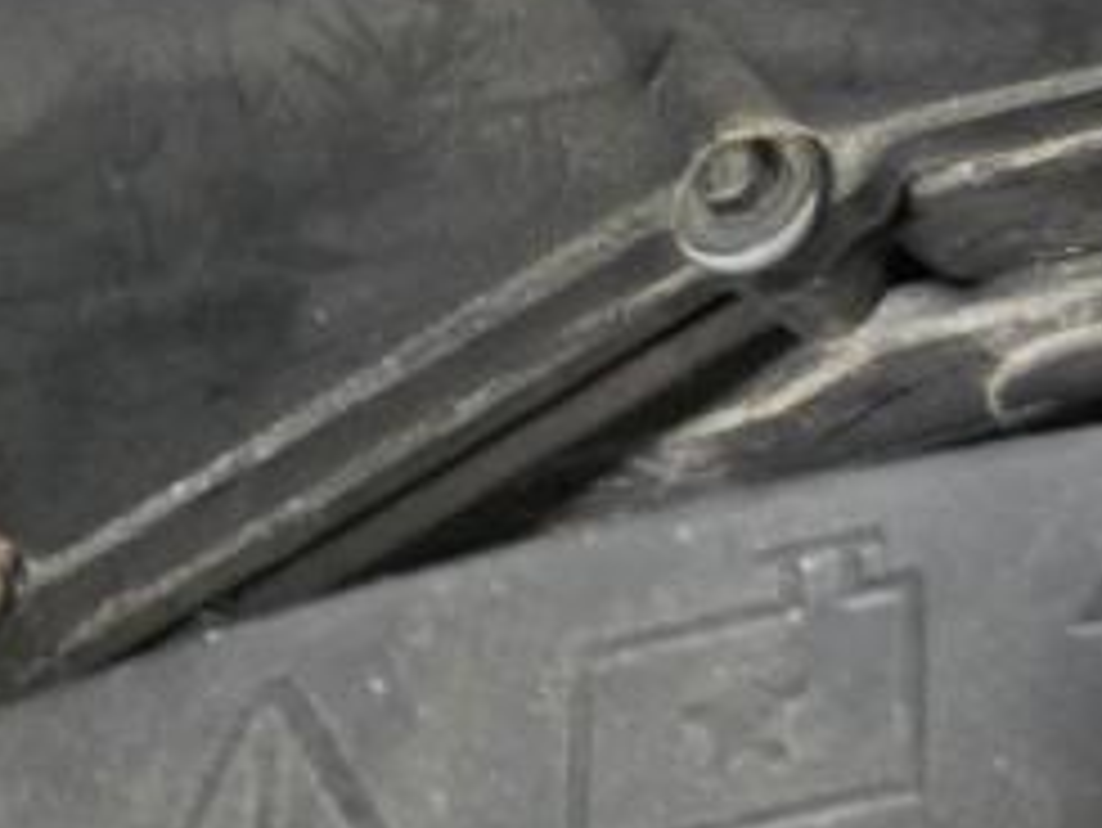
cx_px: 2613
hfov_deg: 12.8
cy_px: -855
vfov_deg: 11.2
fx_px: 3822
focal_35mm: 120
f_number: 1.7
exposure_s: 1/60
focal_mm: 6.3
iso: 1250
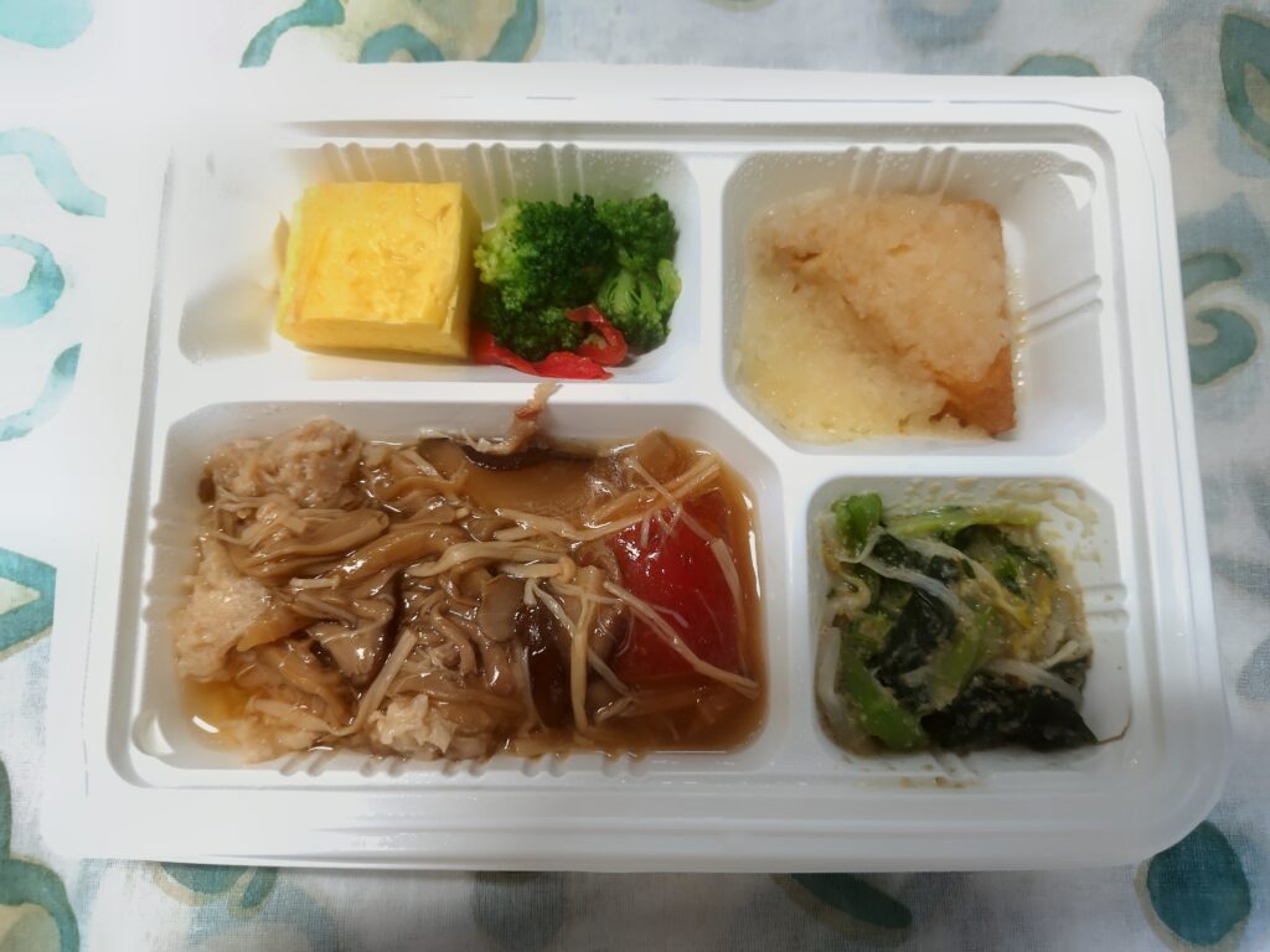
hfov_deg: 73.9
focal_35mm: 23
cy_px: 476
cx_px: 635
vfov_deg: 58.9
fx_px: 844
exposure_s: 1/33.3
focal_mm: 5.6
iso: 716
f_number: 1.9
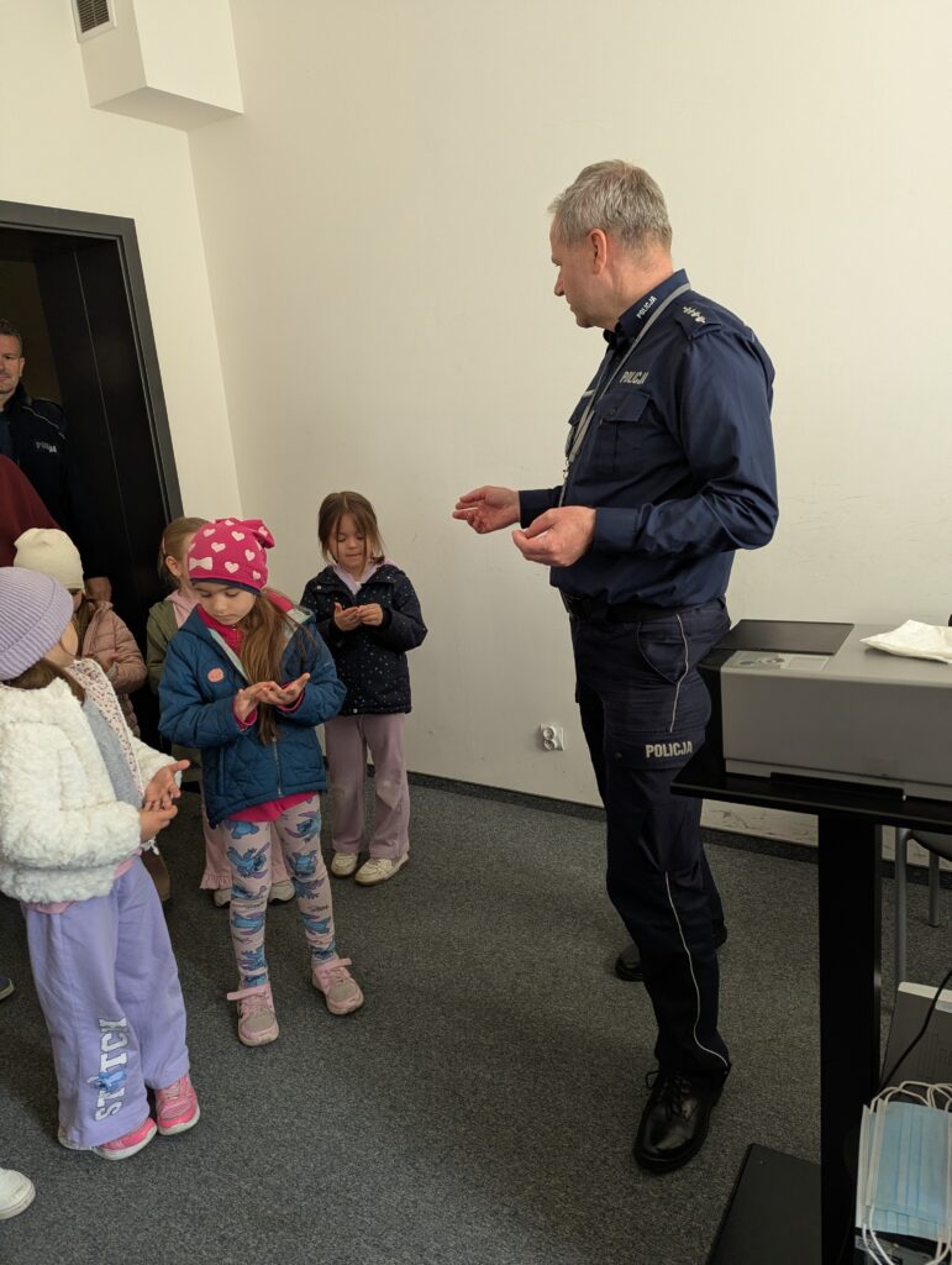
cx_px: 476
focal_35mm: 24
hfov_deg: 56.9
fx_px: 878
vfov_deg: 71.5
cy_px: 632
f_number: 1.85
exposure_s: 1/100
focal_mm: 6.81
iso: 166
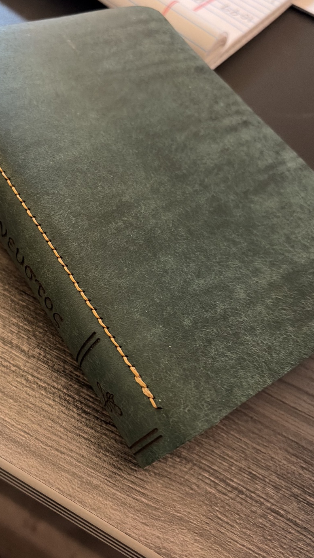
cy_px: 285
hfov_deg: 34.9
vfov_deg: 59.5
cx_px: 80
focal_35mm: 33
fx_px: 489
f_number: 1.6
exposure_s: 1/30
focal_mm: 5.96
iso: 640
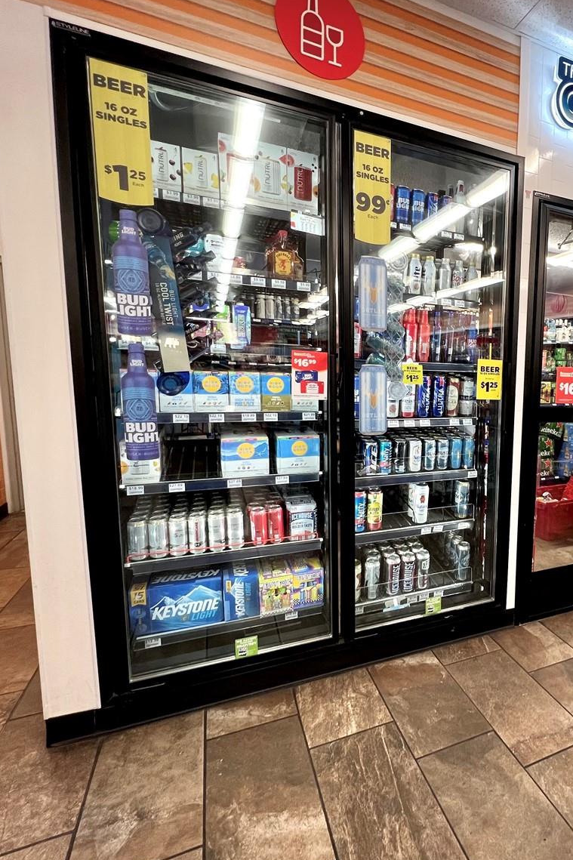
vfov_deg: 86.9
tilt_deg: -7.6
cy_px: 439
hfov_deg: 58.7
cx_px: 471
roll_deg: -1.1
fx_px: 454
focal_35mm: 19
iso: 200
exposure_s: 1/120
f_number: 1.8
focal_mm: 1.57
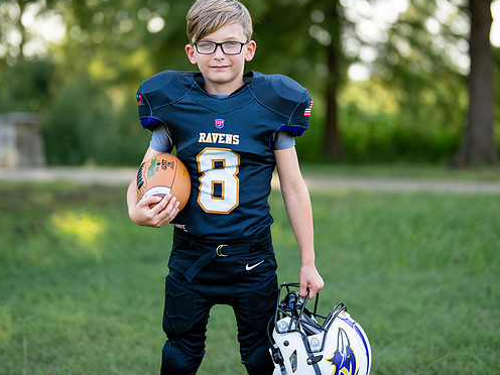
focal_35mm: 74
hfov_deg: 26.3
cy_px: 130
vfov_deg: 19.8
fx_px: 1069
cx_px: 235
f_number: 1.2
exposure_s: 1/1250
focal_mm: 50
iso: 100
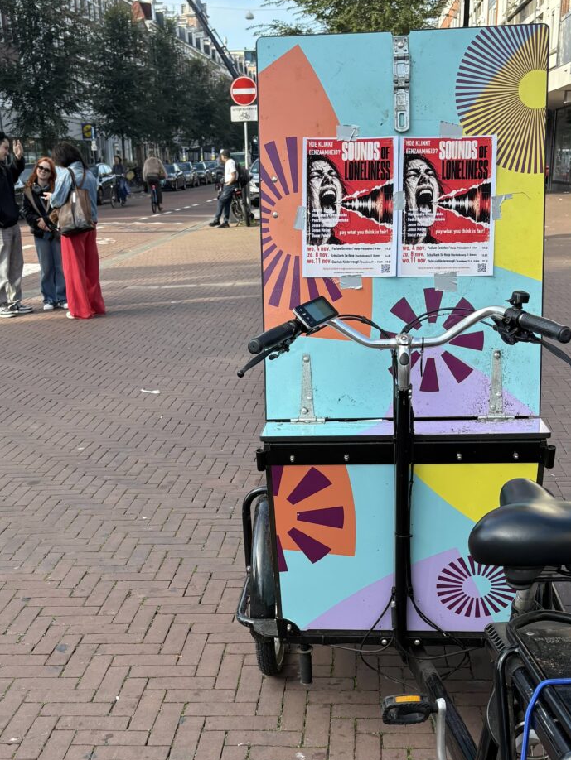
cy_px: 358
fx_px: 638
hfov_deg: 48.2
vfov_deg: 61.6
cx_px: 264
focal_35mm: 29
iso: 64
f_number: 1.6
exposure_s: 1/850
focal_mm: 5.96
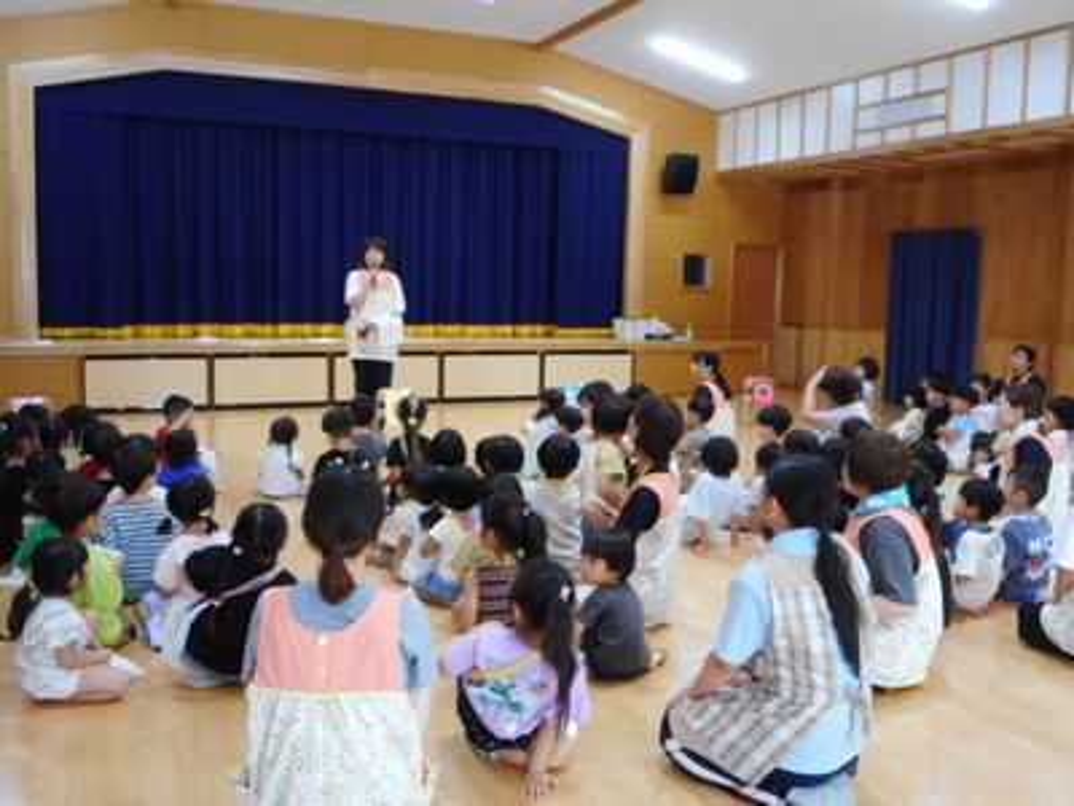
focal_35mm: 34
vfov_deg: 41.8
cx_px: 537
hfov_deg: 54.0
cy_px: 403
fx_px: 1055
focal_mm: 6
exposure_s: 1/30
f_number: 4.2
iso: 400
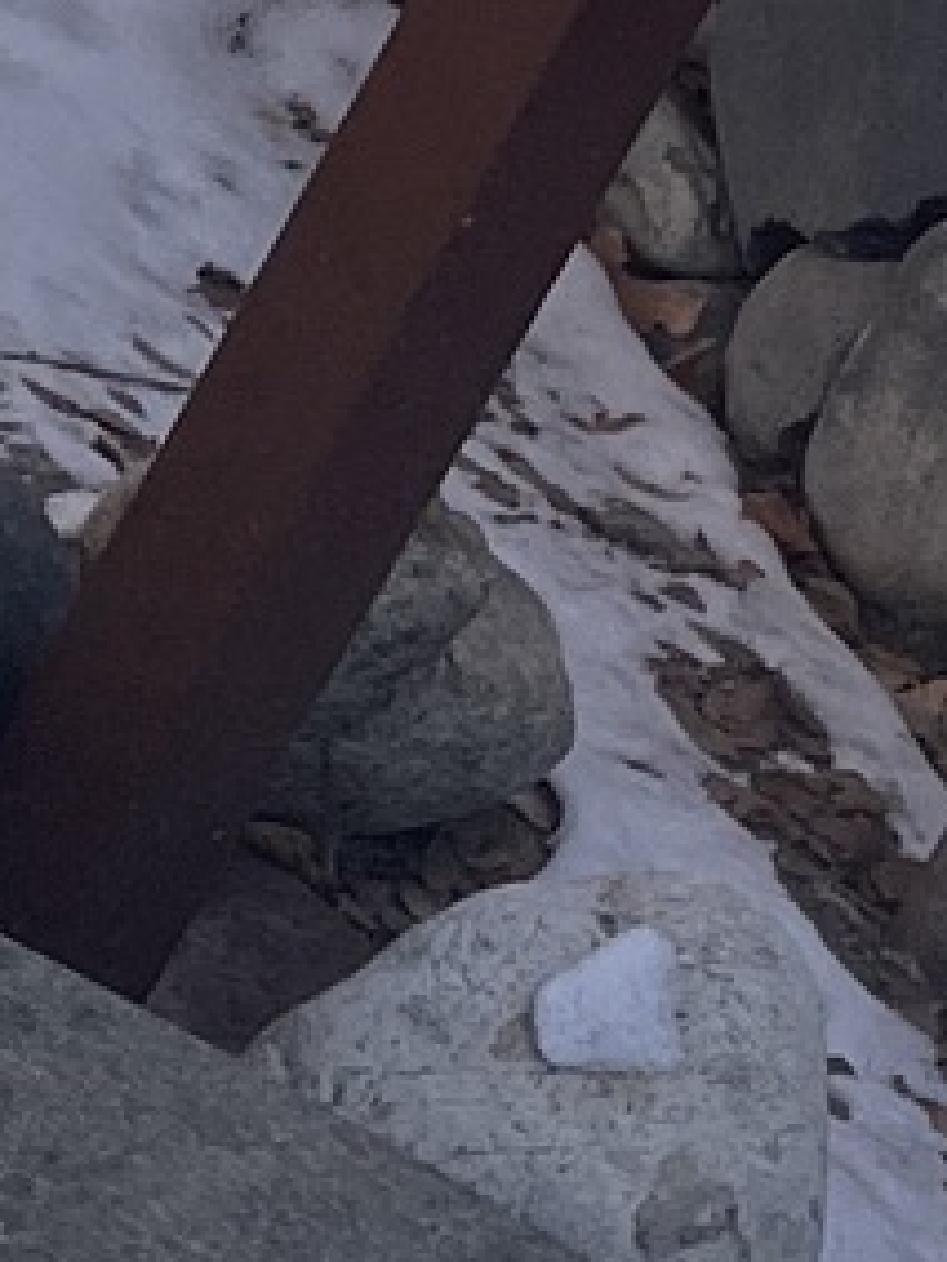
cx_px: 3028
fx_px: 6675
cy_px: 342
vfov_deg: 10.8
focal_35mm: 183
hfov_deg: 7.1
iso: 32
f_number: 1.6
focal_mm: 4.2
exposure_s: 1/855
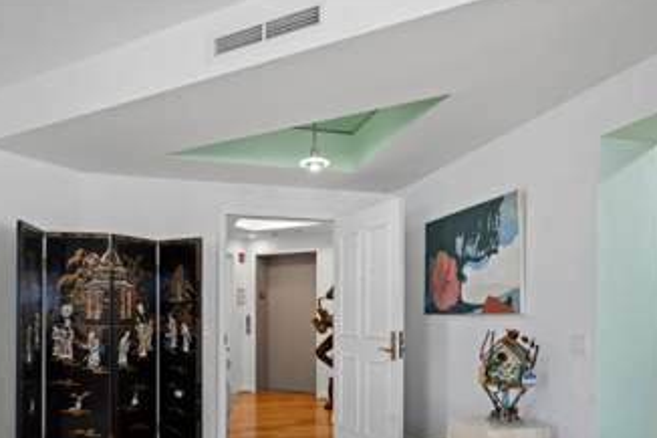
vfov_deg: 45.2
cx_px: 310
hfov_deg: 65.5
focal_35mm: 28
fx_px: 511
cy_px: 313
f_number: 8
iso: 800
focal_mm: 19
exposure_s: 1/2
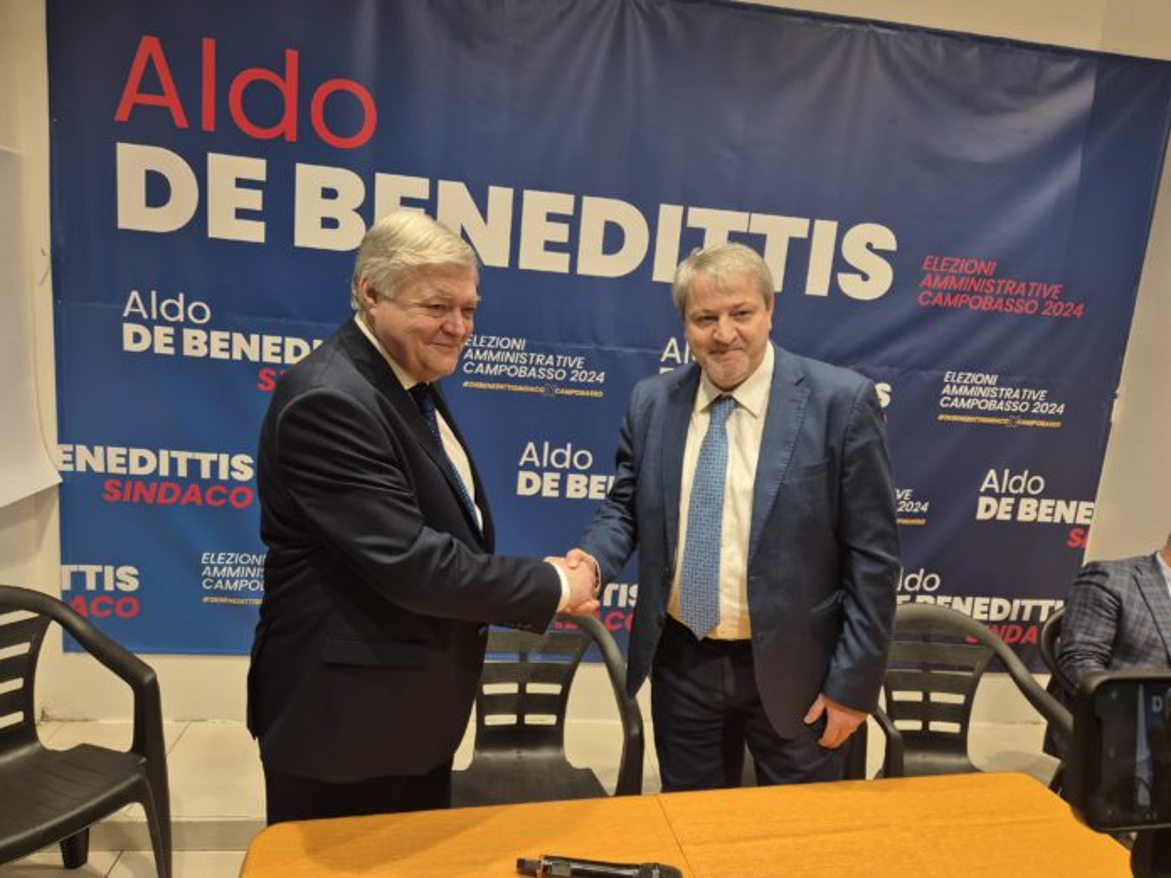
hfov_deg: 73.9
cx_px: 586
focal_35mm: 23
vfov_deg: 58.9
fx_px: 778
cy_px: 439
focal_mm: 5.4
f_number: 1.8
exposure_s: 1/180
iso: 80
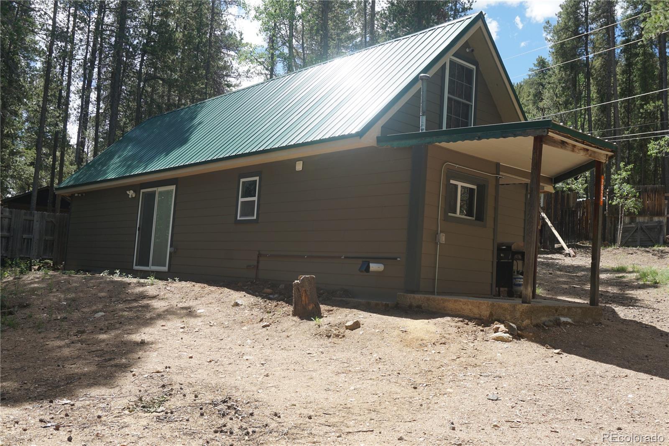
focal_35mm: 34
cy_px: 223
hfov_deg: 55.1
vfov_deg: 38.3
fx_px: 641
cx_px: 334
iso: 100
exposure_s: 1/125
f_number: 8
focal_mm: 23
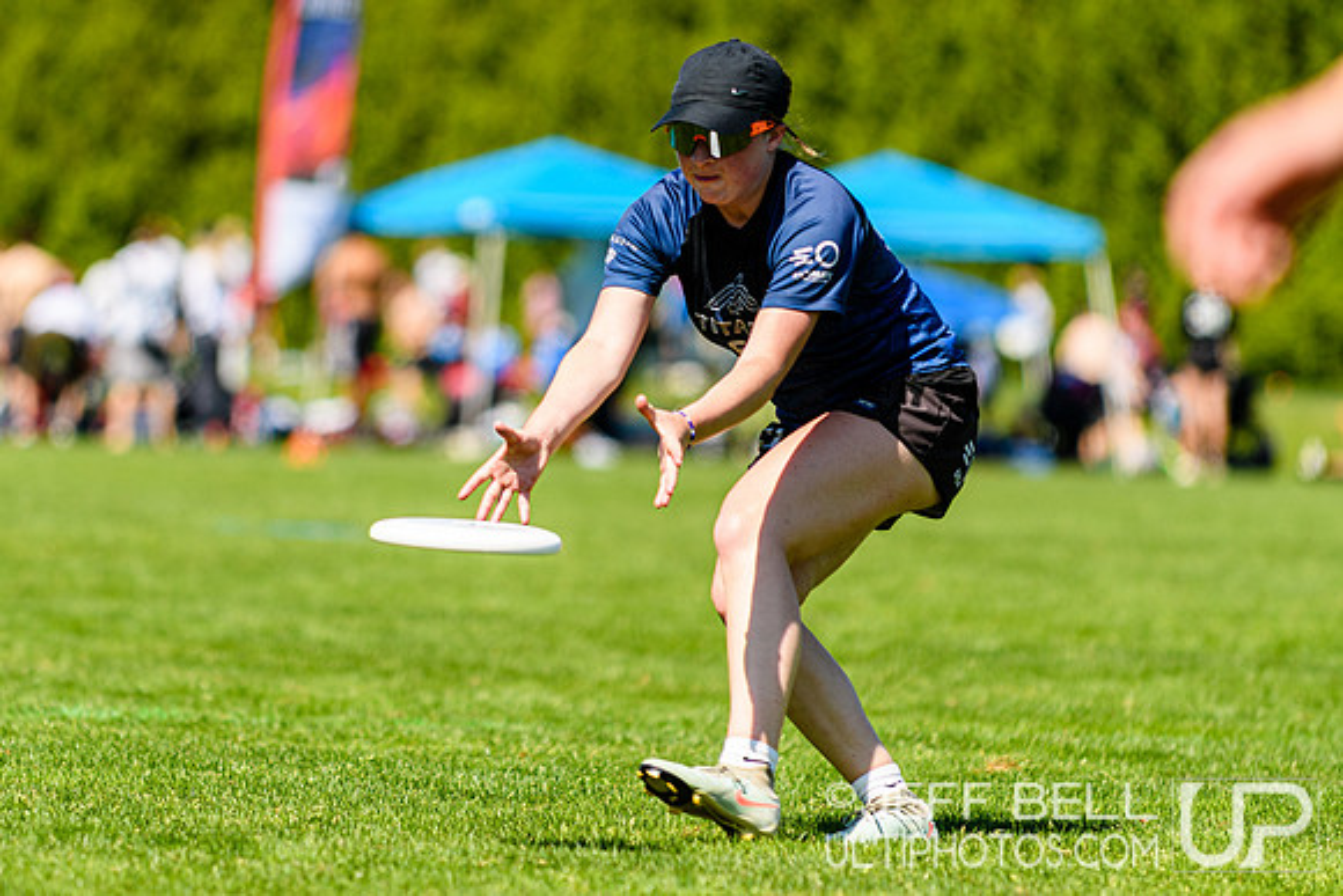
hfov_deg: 5.8
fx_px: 13230
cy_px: 367
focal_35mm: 355
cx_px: 549
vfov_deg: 3.9
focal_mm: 200
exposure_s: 1/1250
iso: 100
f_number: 3.2
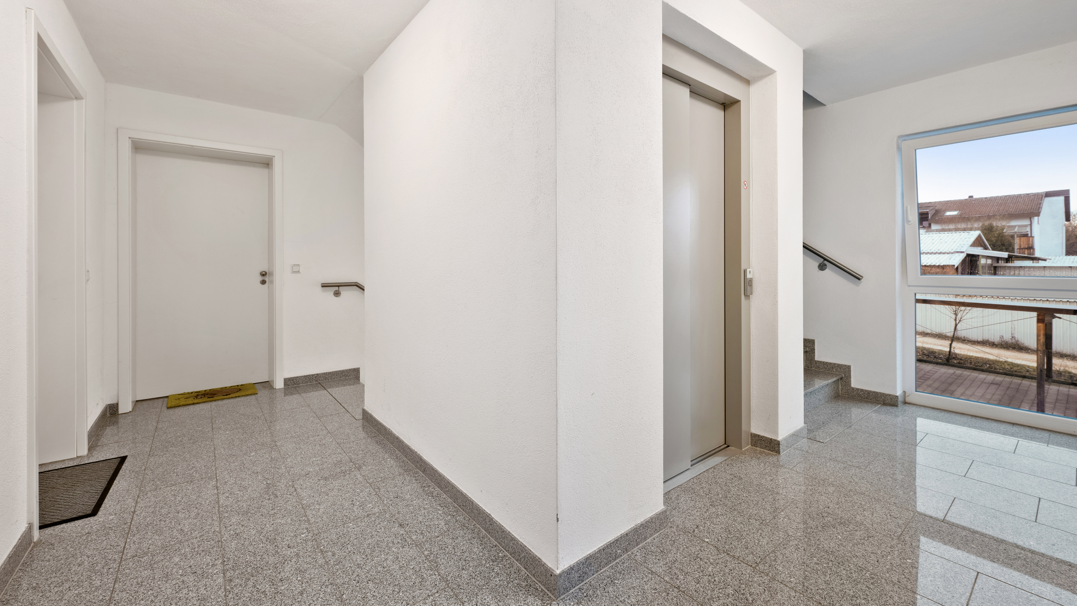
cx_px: 534
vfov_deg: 70.2
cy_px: 262
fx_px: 428
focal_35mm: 15
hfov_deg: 103.0
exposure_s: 1.3
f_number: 9
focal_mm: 14
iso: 200
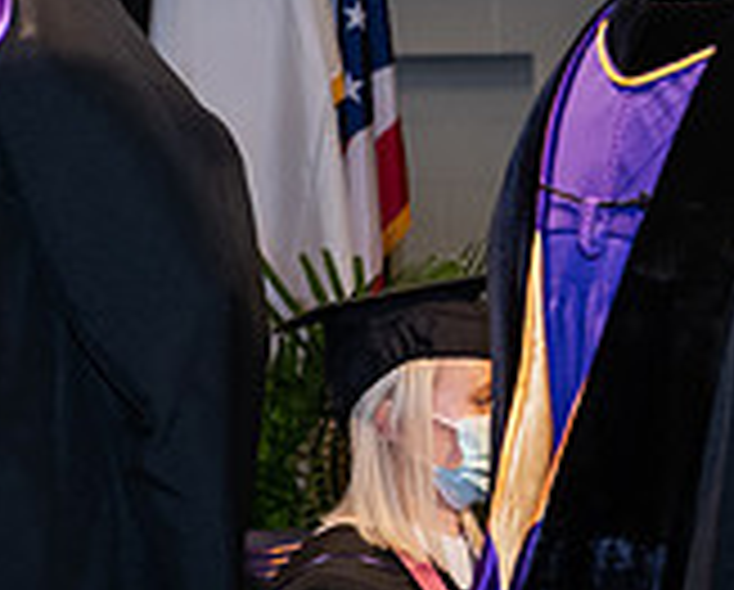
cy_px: 245
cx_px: 1198
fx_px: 4788
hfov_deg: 8.5
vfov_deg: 7.0
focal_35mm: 220
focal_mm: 66
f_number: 6.3
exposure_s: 1/200
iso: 1600
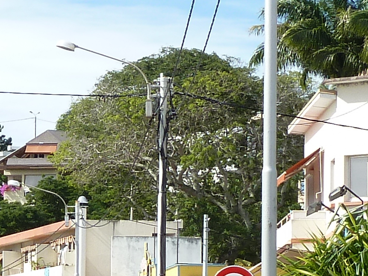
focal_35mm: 223
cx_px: -187
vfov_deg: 6.6
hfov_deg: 8.7
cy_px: 287
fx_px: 2371
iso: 80
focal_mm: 7.9
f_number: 4
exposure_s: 1/400
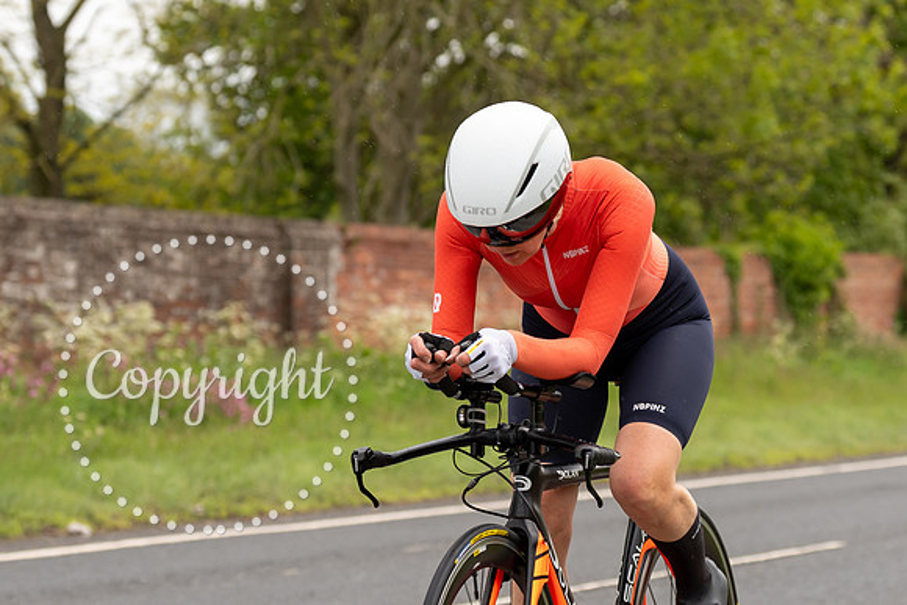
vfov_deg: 9.7
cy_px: 240
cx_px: 554
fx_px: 3565
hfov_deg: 14.5
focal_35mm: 141
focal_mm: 70
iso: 250
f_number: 3.5
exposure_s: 1/1000
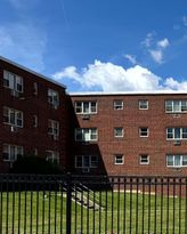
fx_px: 394
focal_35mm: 57
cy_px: 177
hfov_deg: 22.6
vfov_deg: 32.4
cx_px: 267
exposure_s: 1/5348
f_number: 1.78
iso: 80
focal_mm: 6.76
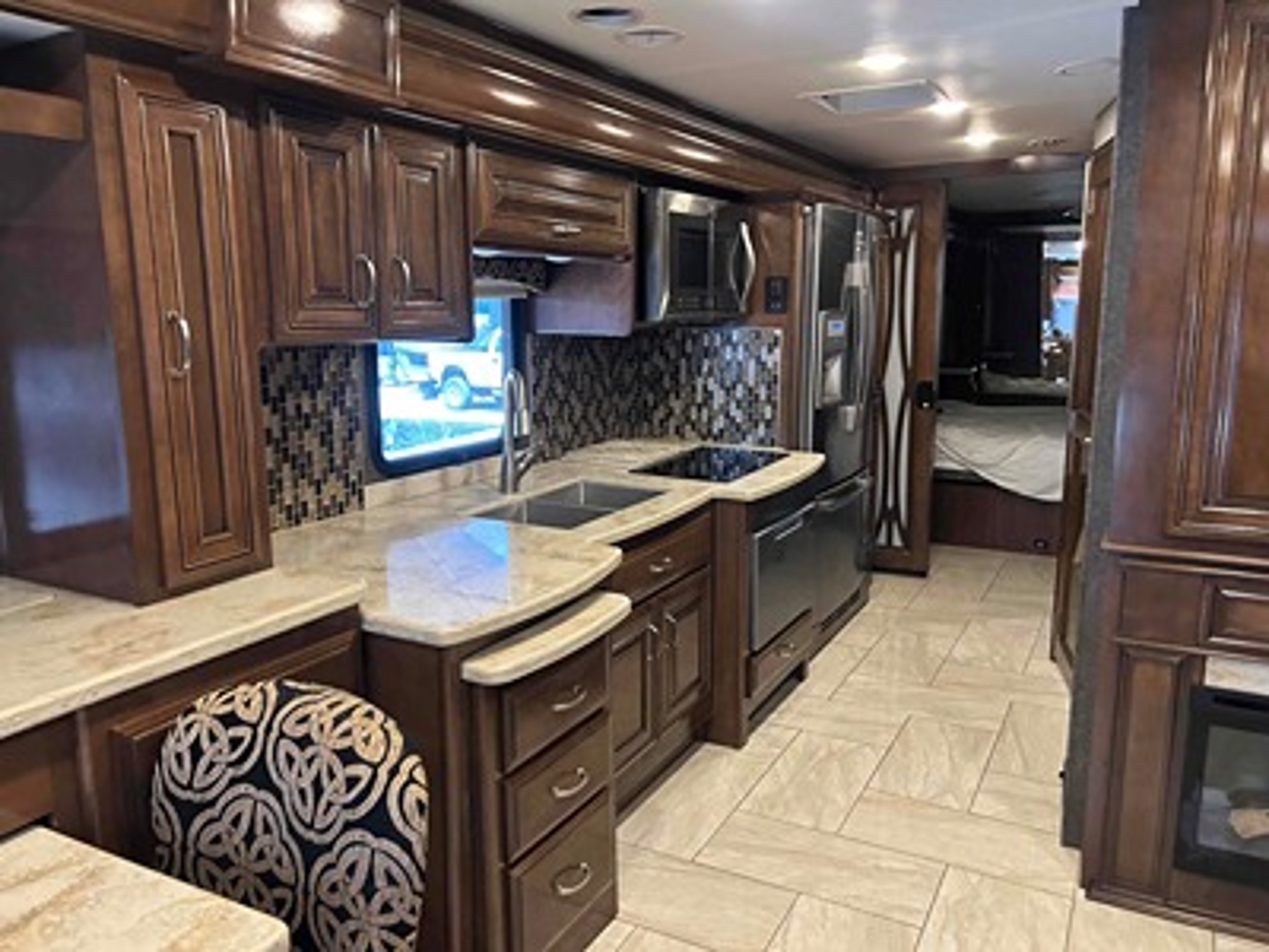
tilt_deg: -10.1
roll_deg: +0.9
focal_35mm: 26
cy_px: 476
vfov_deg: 53.1
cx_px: 634
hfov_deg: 67.3
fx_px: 953
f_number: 1.5
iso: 400
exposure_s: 1/60
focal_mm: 5.7
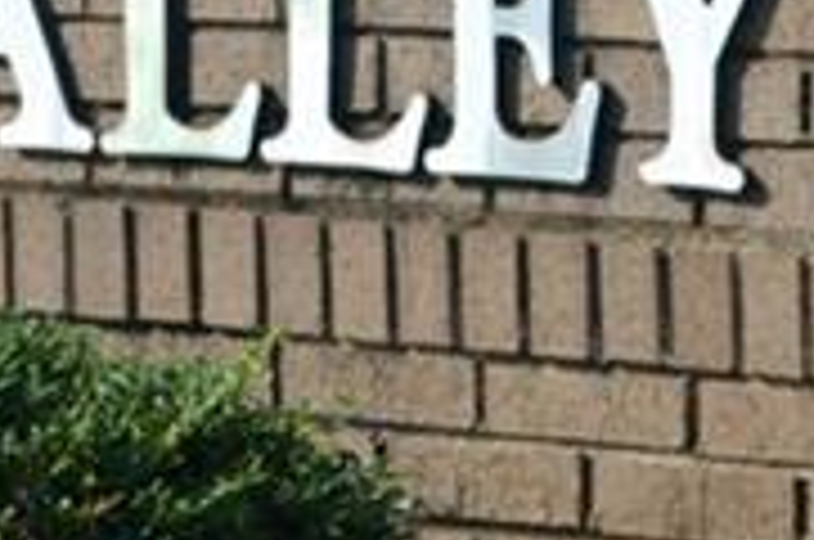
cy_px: -302
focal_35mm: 391
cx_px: 315
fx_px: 8825
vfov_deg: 3.5
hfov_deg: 5.3
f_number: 8
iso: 100
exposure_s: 1/250
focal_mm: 46
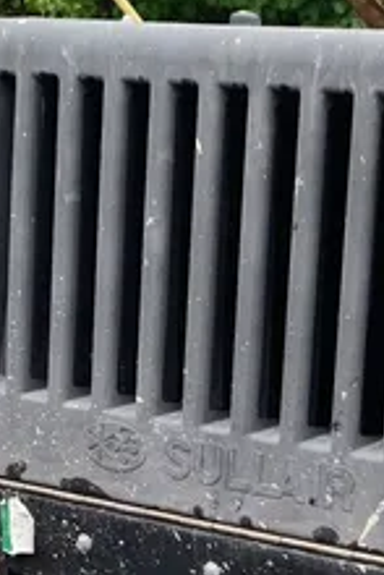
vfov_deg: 22.2
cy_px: 490
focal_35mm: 90
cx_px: 499
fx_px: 1438
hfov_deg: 14.6
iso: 25
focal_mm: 4.25
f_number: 1.8
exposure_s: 1/122
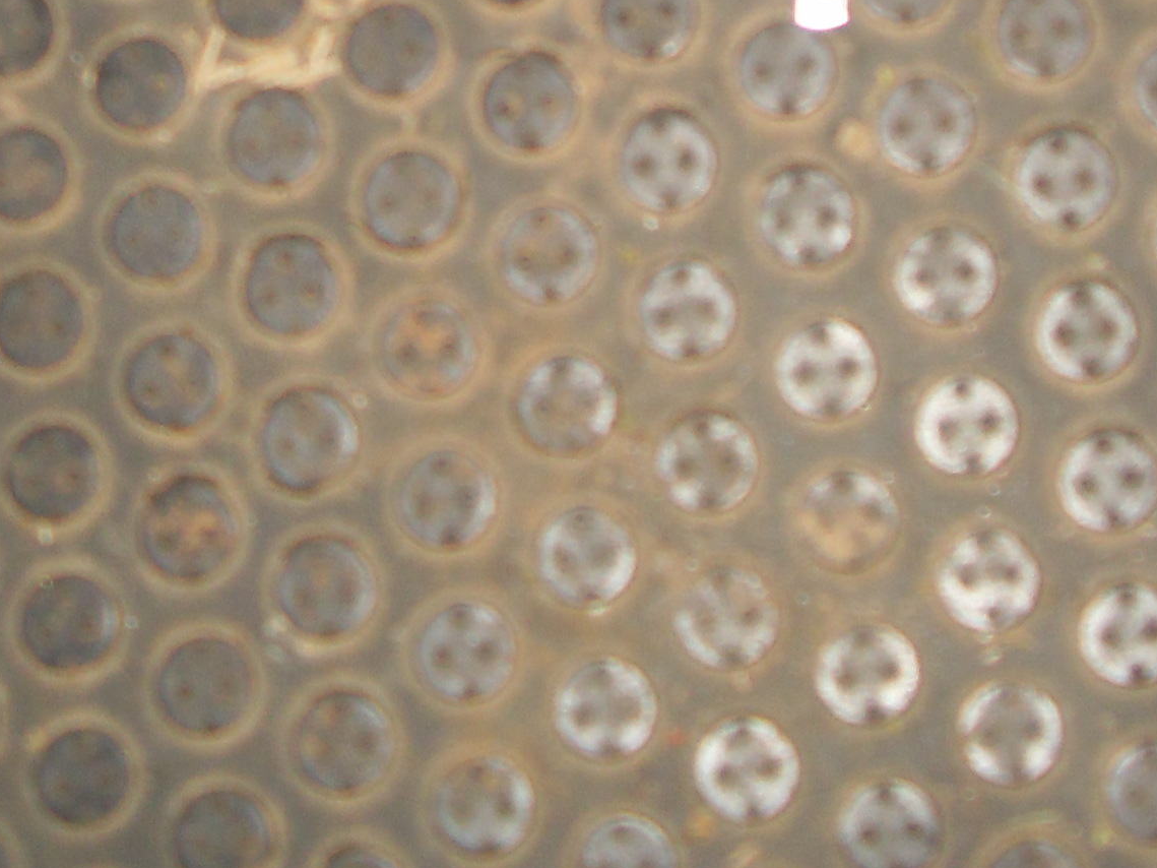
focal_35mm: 106
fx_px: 3543
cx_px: 872
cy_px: -224
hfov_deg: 18.4
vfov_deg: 13.5
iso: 100
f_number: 2.8
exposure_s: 1/45
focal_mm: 6.3
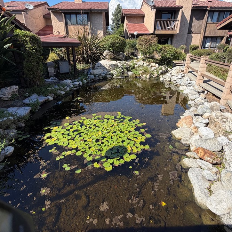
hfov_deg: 77.7
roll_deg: -0.4
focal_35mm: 19
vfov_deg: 77.4
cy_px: 103
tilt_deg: -21.9
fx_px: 144
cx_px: 115
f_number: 2.2
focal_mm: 2.22
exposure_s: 1/770
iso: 32
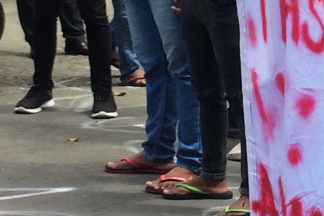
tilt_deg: -9.9
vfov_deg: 8.6
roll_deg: -0.8
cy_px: 16
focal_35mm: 159
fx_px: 1431
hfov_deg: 12.7
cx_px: 333
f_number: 2.2
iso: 32
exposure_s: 1/547
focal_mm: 4.15
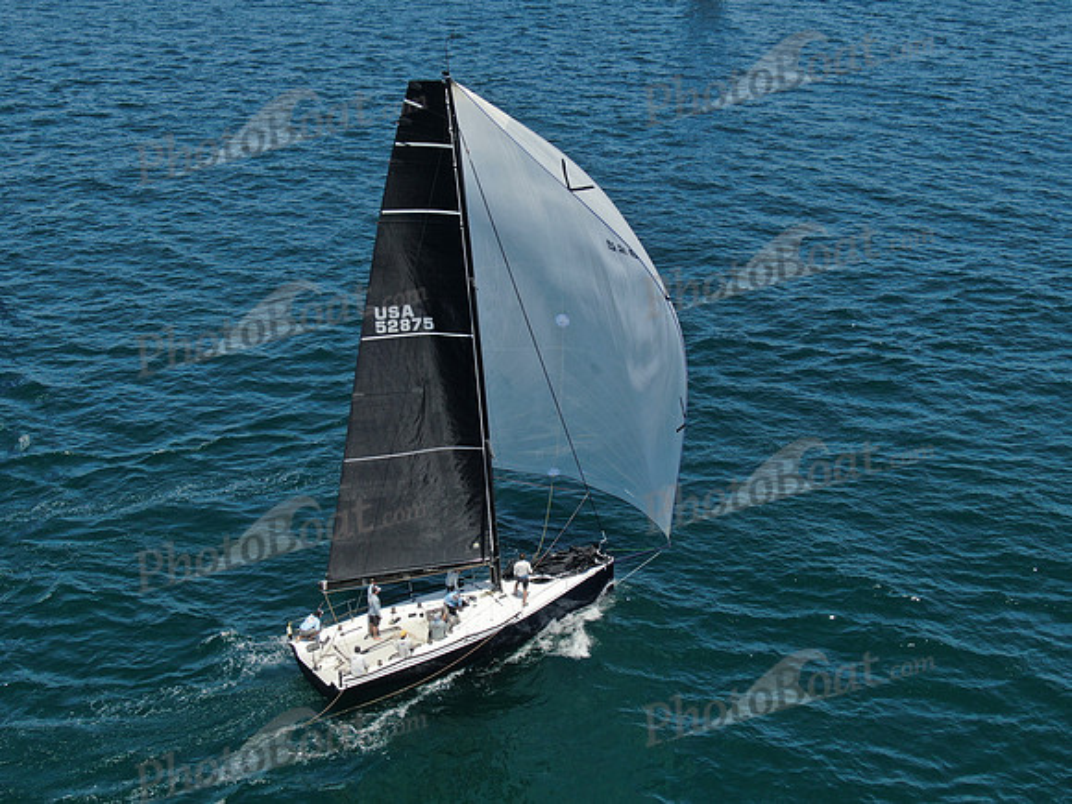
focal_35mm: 48
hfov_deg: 39.7
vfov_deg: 30.3
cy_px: 402
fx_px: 1486
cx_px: 536
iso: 100
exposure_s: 1/800
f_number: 3.8
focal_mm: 8.6
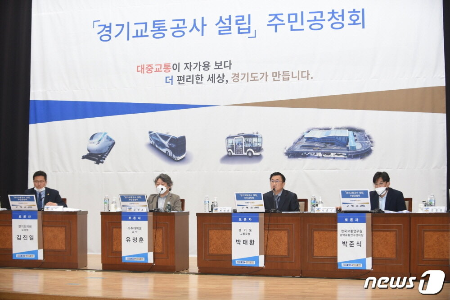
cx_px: 225
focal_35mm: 70
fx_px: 874
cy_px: 150
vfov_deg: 19.4
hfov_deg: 28.9
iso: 1000
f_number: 3.2
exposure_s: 1/160
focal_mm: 70
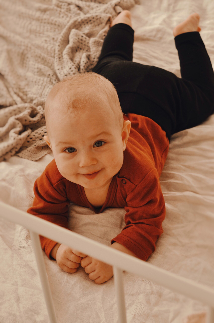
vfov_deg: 27.0
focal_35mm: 75
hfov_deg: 18.1
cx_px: 107
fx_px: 671
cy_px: 162
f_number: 5
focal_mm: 50
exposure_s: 1/100
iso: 400
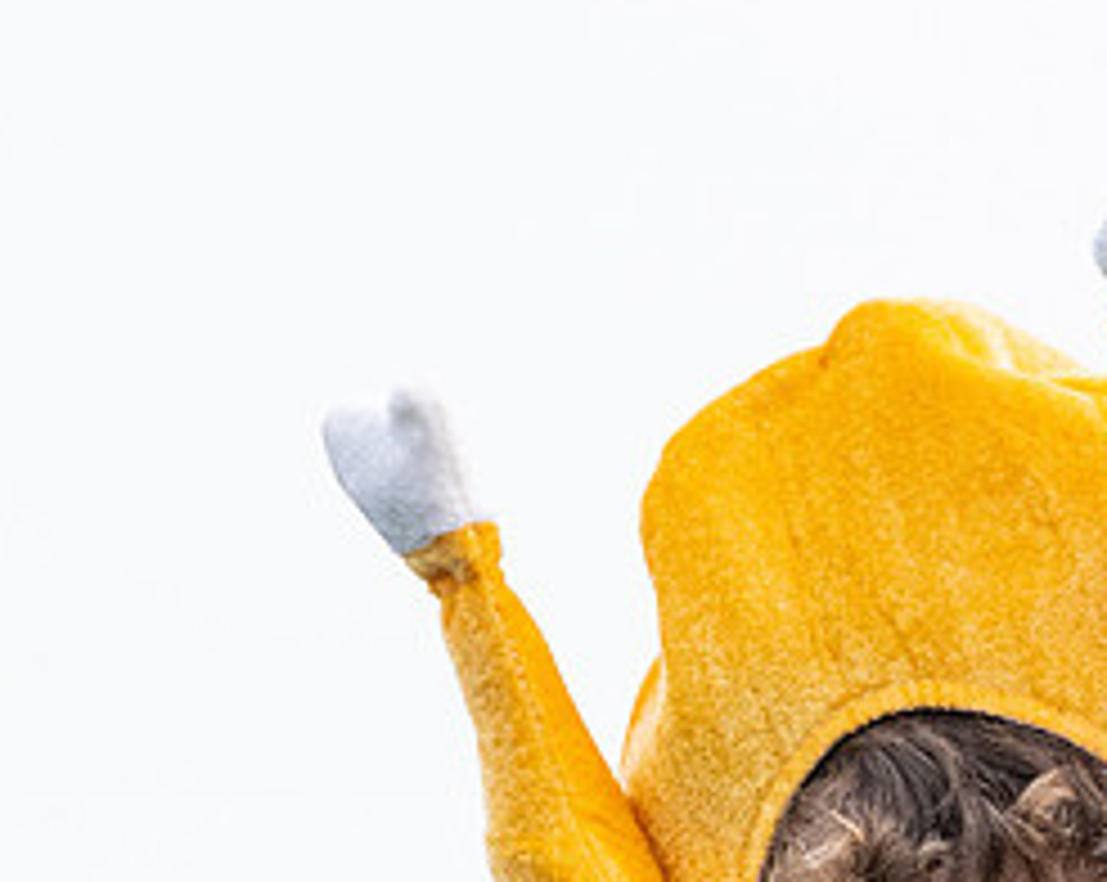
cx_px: 1087
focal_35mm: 471
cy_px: 853
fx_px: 15407
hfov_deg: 4.1
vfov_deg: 3.3
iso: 800
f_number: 4
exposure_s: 1/1600
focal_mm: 98
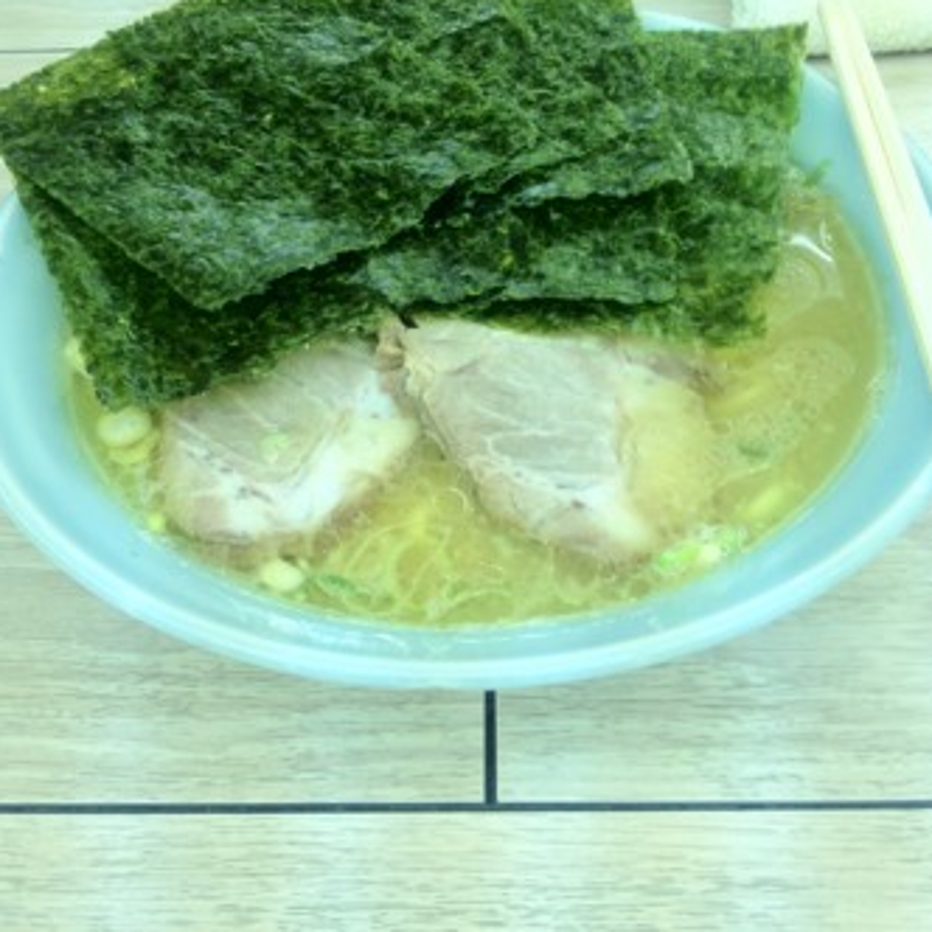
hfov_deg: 40.0
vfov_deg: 39.9
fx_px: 1279
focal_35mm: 42
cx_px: 460
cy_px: 376
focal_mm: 4.28
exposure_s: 1/50
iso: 80
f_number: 2.4
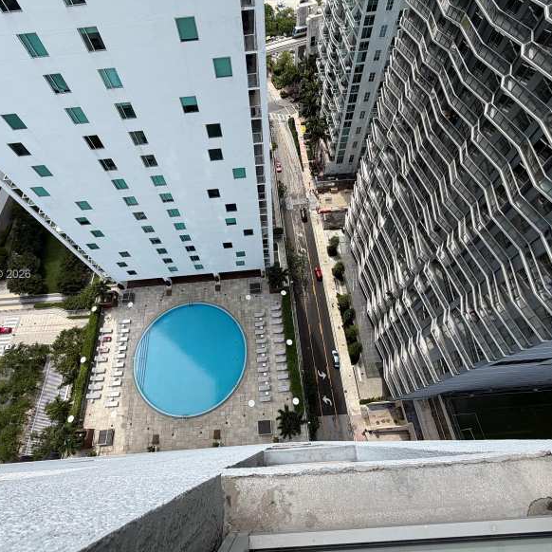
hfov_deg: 83.9
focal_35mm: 17
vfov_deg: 84.0
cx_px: 263
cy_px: 275
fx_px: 307
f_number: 2.2
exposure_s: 1/686
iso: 40
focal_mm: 2.22
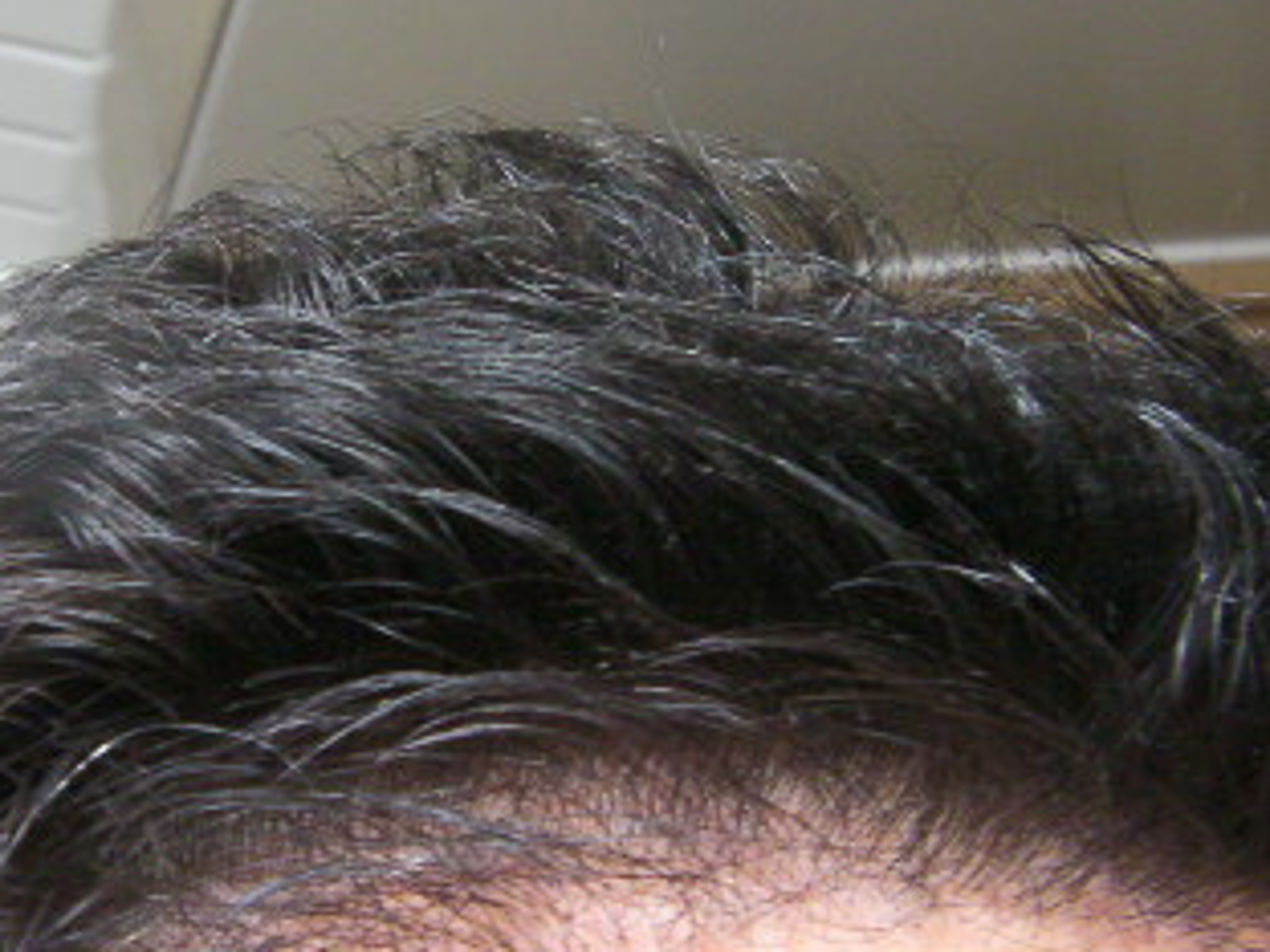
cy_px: 452
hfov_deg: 24.9
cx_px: 440
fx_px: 2862
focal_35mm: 78
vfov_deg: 18.9
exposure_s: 1/11.3
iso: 200
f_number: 3.5
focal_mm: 6.8
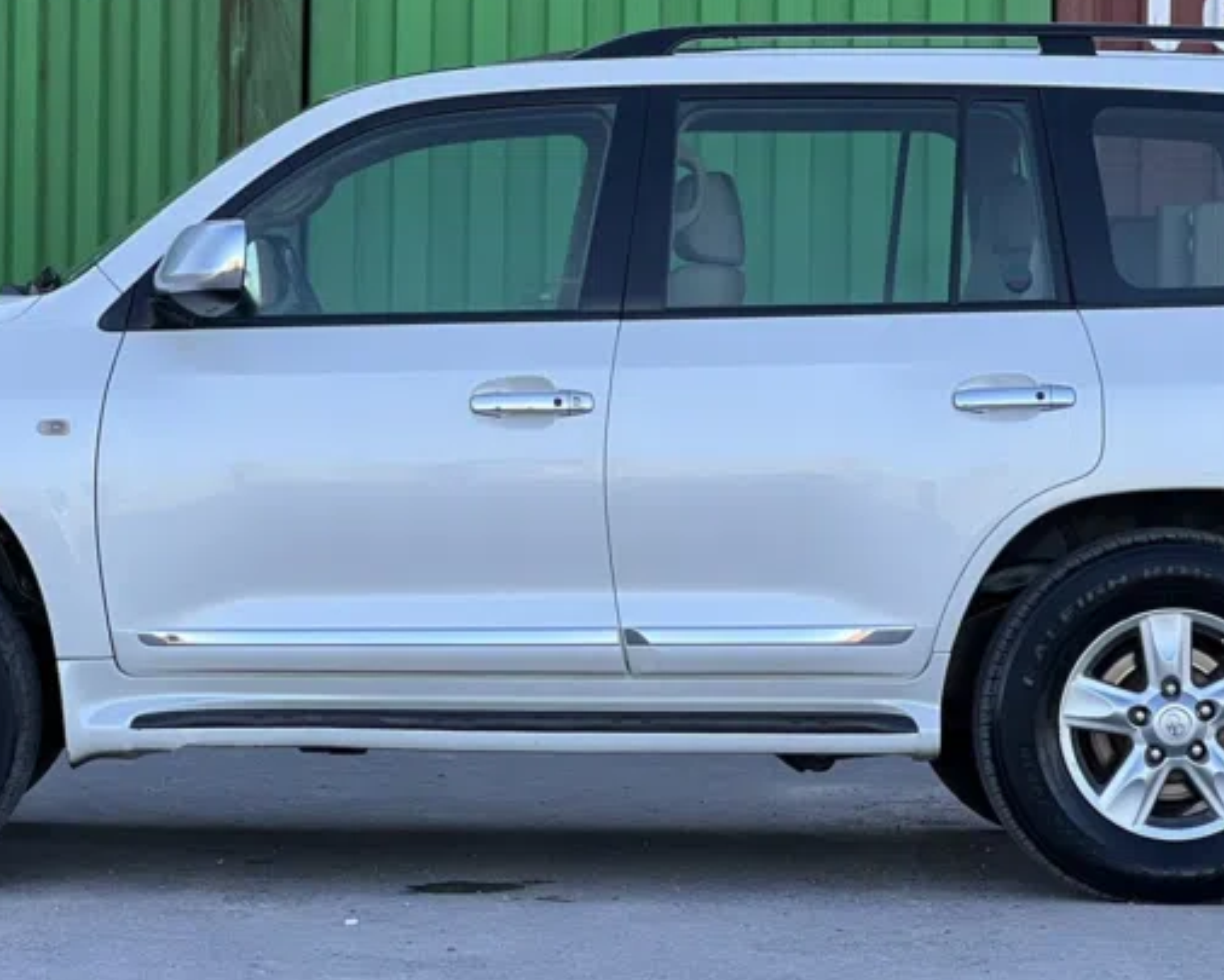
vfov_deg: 10.2
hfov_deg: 12.7
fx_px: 5507
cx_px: 564
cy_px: 293
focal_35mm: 152
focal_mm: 9
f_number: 2.8
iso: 25
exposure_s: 1/121
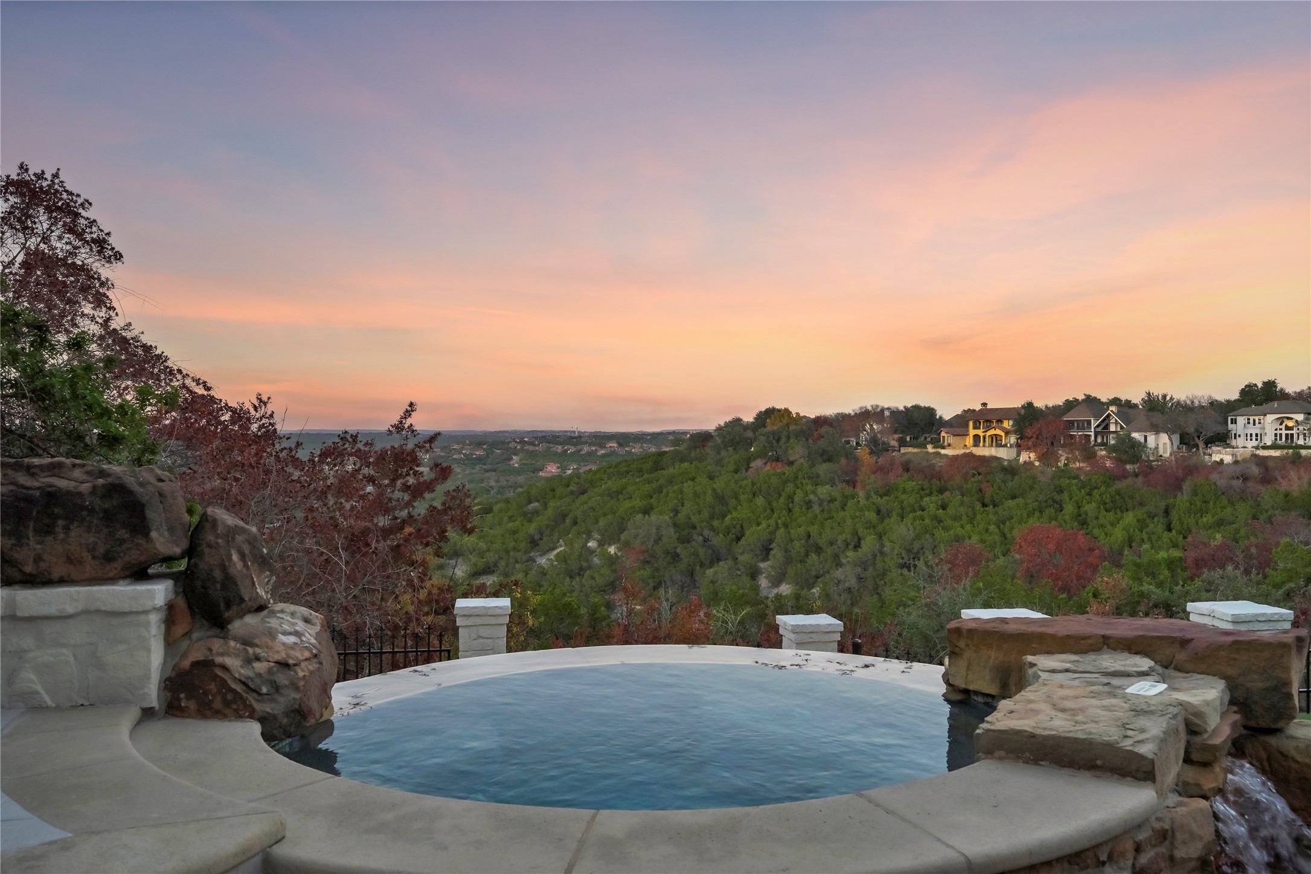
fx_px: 983
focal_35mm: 27
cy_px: 437
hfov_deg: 67.4
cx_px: 656
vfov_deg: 47.9
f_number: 8
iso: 800
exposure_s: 1/400
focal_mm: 27
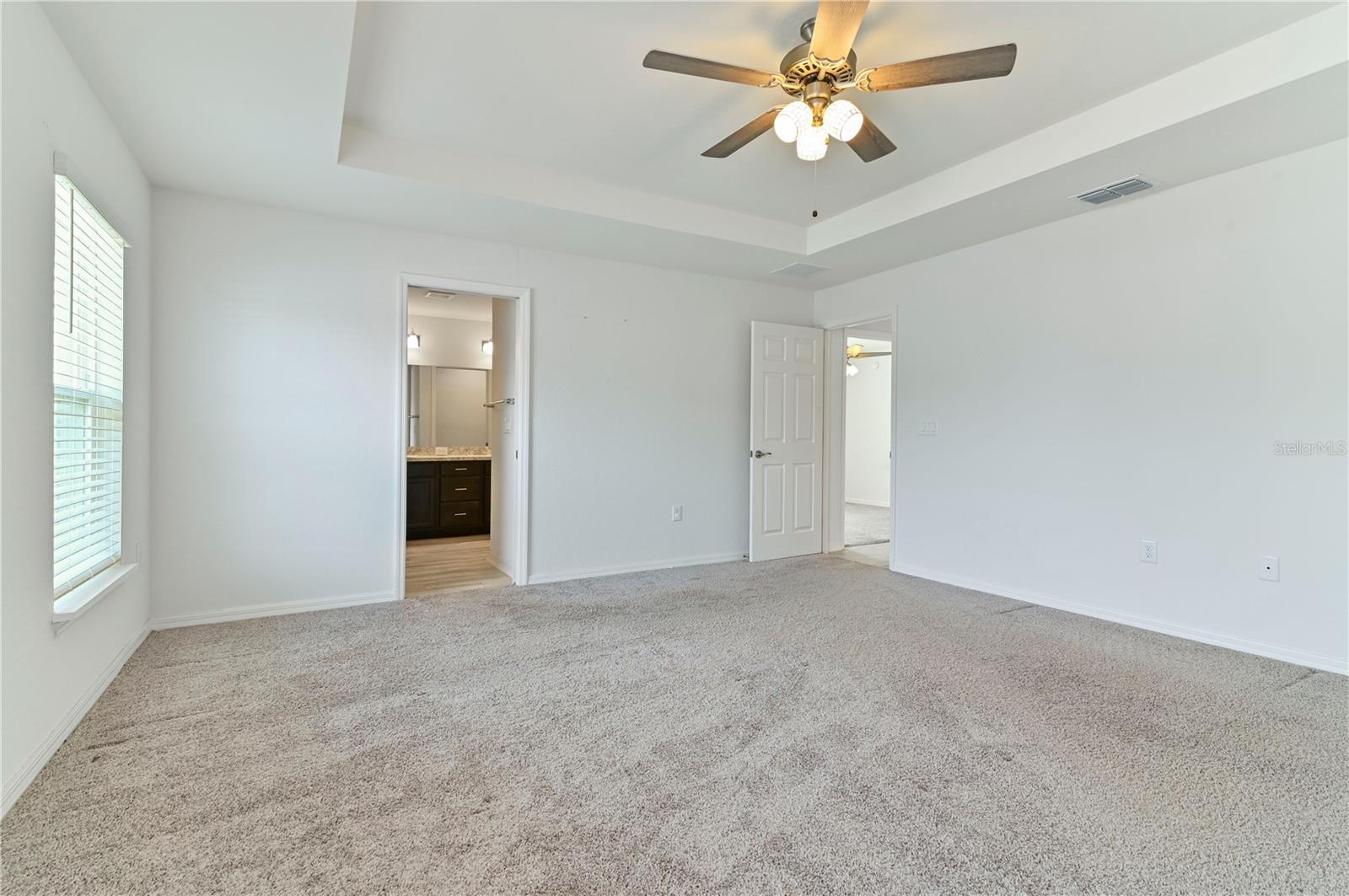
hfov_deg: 96.8
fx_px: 599
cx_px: 674
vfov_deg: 73.6
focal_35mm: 16
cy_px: 448
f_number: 8
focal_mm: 16
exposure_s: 1/5
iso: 100
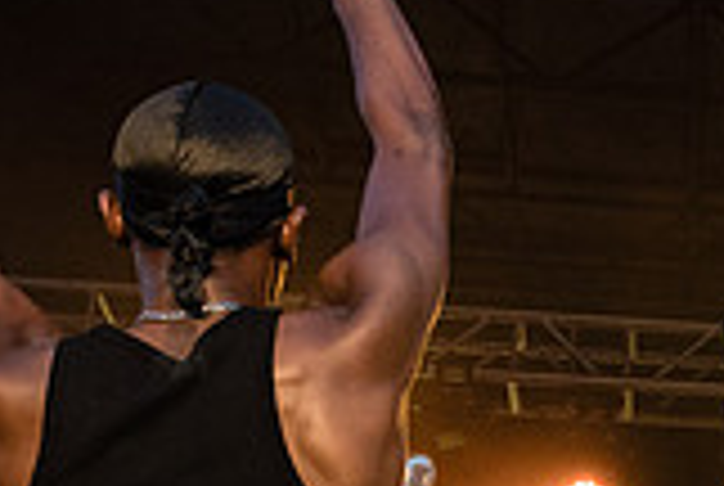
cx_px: 992
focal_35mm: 112
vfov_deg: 11.8
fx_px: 2257
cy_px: 686
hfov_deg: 17.0
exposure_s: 1/640
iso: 2000
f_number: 4
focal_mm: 26
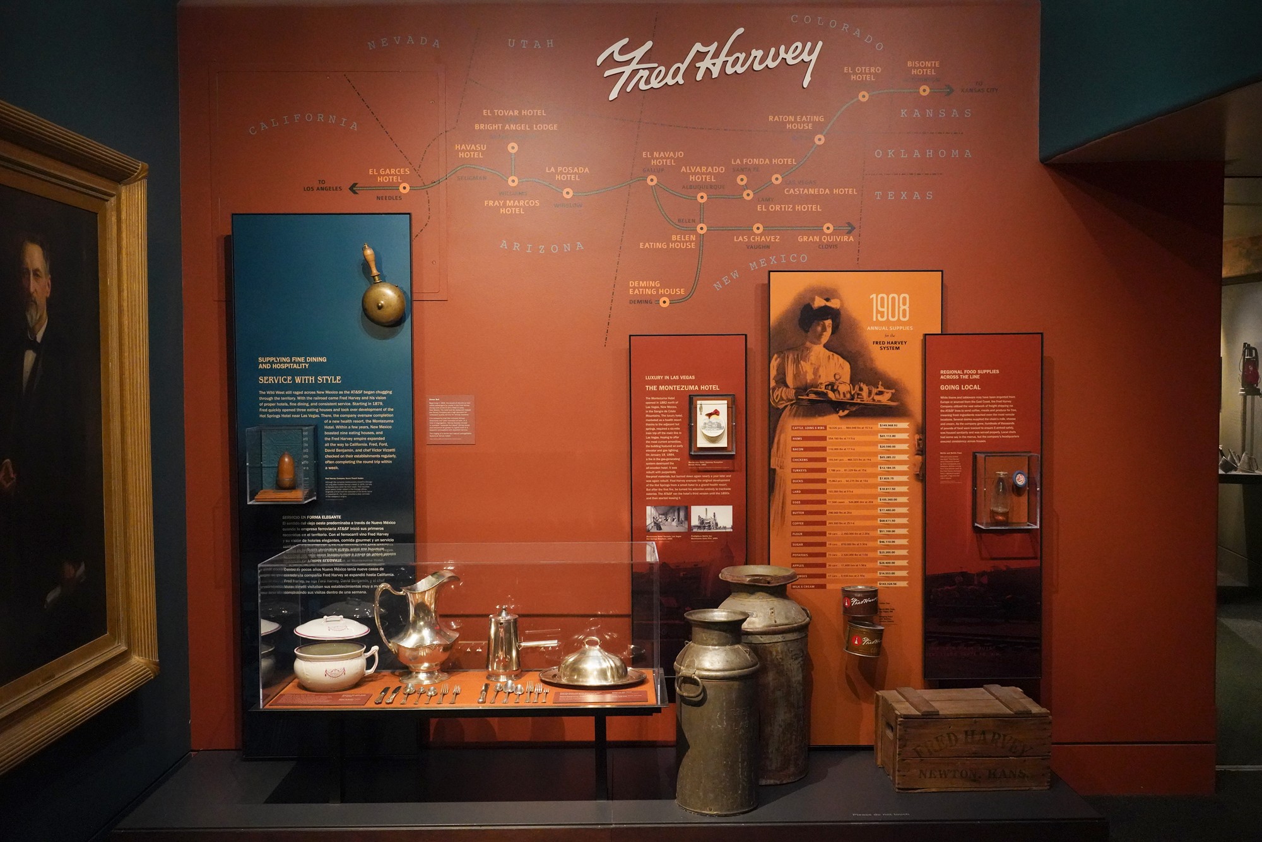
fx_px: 1192
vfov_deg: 38.9
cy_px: 421
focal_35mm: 34
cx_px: 631
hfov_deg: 55.8
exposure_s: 1/60
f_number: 7.1
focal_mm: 34
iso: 10000
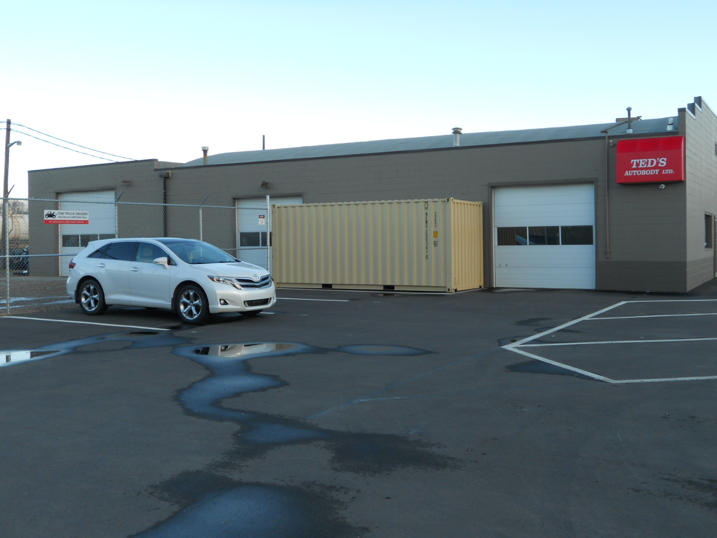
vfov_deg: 37.7
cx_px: 358
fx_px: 787
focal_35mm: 38
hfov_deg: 49.0
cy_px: 269
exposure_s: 1/160
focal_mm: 6.9
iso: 80
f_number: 3.9
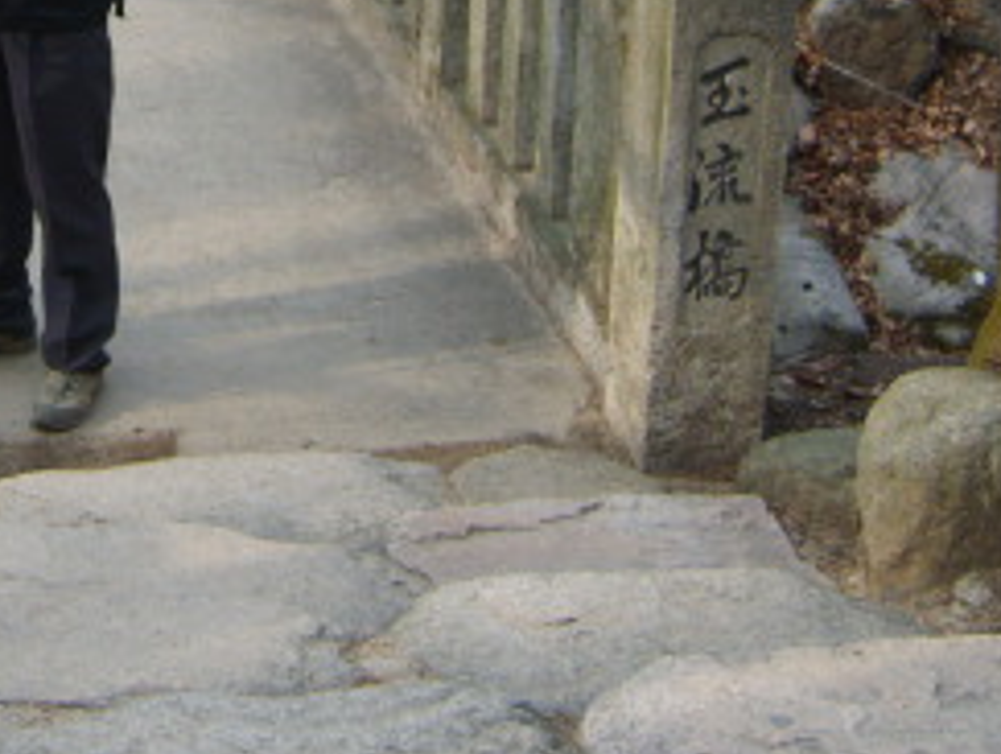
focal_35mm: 92
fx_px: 2664
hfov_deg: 20.7
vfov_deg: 15.5
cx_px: 45
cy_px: -157
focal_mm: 7.4
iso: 50
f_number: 2.8
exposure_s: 1/350
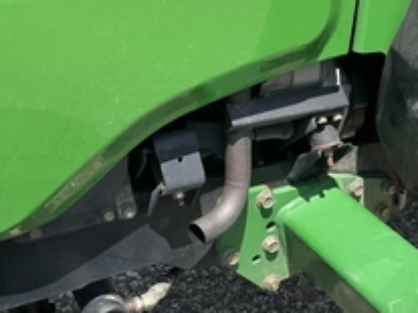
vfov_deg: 26.0
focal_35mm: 56
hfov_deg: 33.0
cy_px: 204
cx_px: 357
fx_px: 676
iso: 25
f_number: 1.8
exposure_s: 1/1055
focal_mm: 3
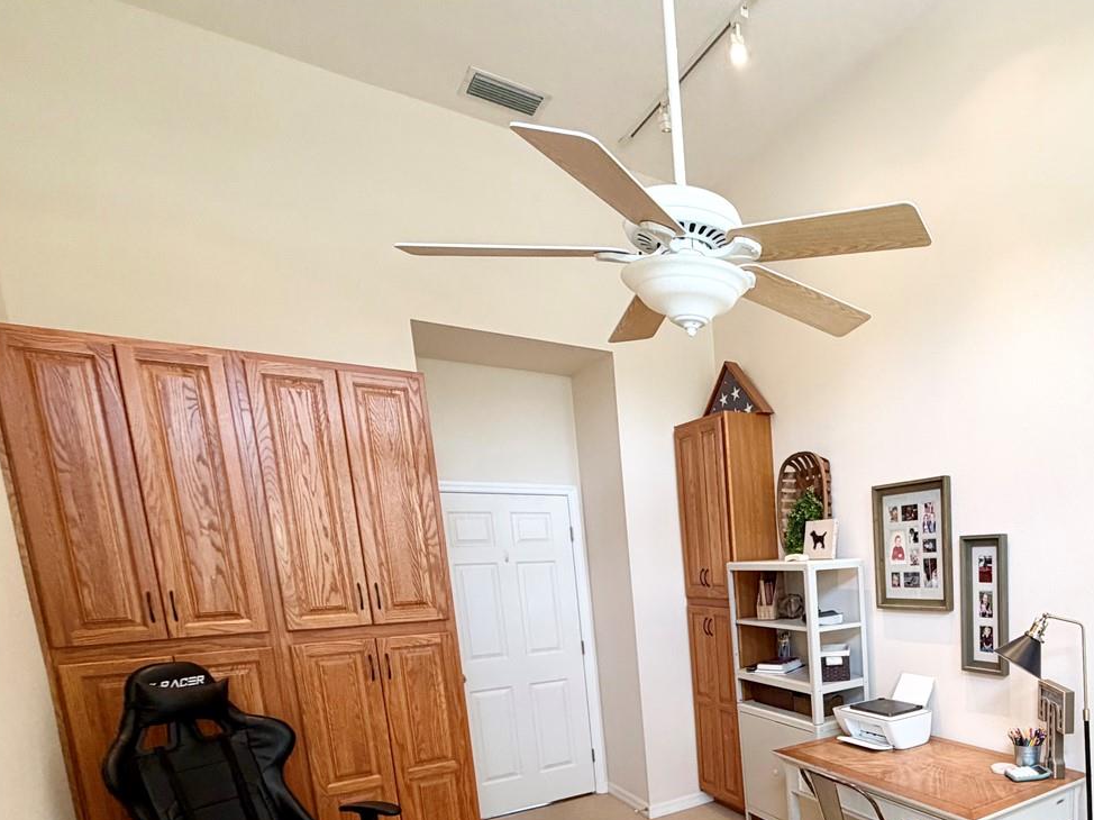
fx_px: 727
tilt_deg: -9.7
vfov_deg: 54.5
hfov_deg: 66.6
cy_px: 665
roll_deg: +1.9
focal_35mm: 23
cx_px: 886
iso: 160
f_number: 2.2
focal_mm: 2.22
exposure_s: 1/120
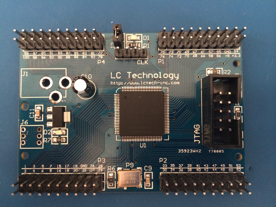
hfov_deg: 60.0
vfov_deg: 46.8
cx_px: 138
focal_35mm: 30
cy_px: 104
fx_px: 239
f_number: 2.2
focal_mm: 4.12
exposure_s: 1/15
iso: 320
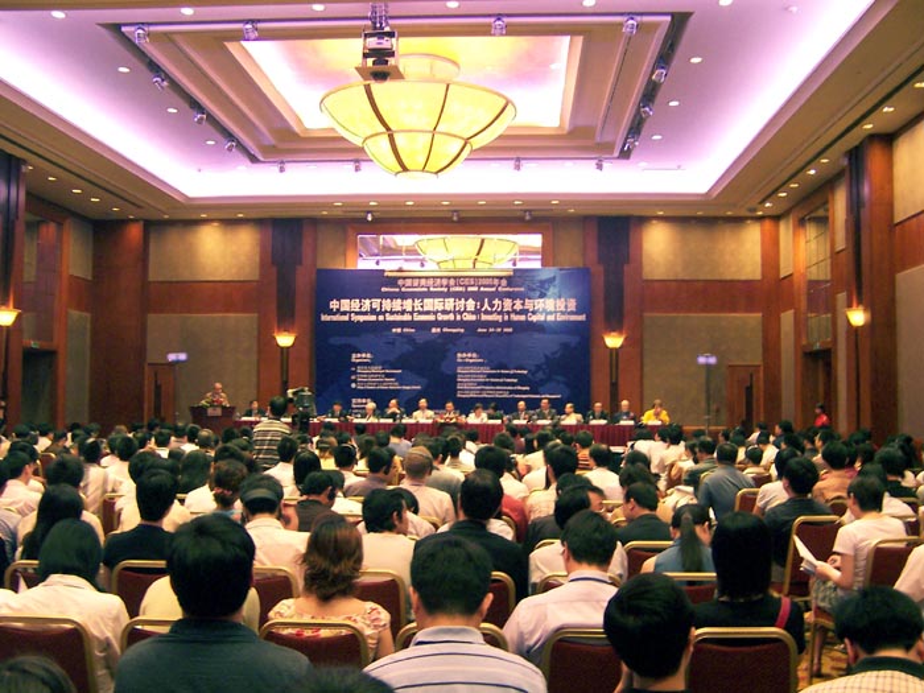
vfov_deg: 39.7
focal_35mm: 36
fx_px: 961
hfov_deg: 51.4
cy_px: 346
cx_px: 462
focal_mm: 5.6
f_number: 2.8
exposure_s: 1/8
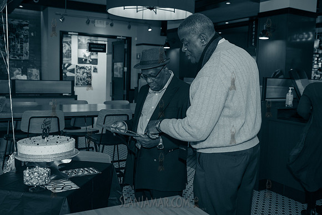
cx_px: 161
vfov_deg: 35.1
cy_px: 108
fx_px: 340
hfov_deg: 50.7
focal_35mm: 38
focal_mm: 38
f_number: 4
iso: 1250
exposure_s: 1/320
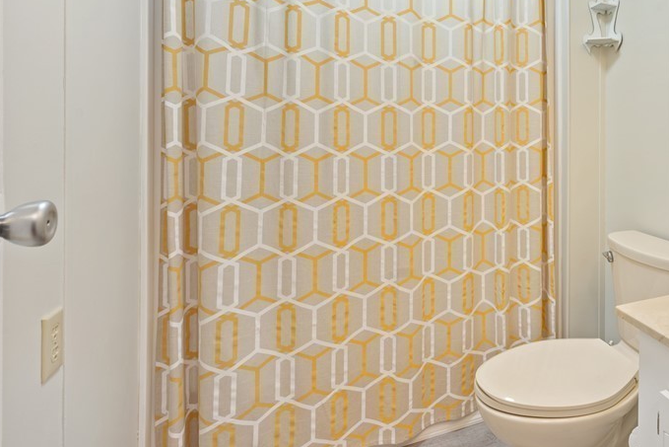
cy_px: 127
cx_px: 531
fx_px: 446
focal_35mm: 24
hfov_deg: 67.2
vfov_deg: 51.5
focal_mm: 15
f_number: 8
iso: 100
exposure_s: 1/2
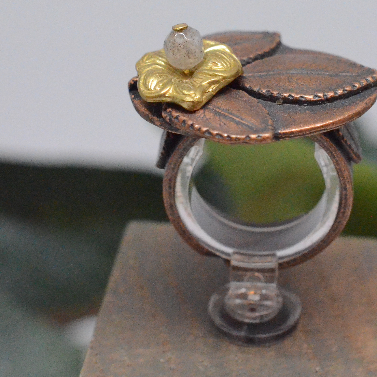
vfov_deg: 12.9
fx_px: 1663
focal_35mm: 135
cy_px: 114
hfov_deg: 12.9
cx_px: 235
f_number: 8
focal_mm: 40
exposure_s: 1/800
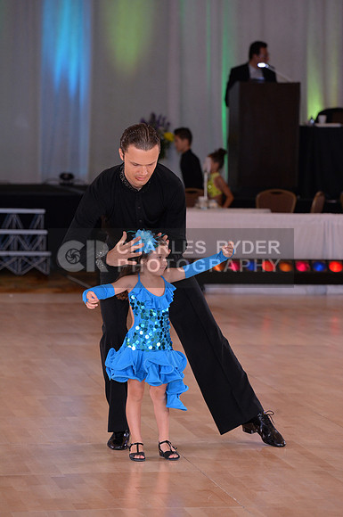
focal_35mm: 175
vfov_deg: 11.8
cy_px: 258
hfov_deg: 7.8
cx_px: 172
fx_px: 2508
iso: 2000
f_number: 5.6
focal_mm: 175
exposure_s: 1/250
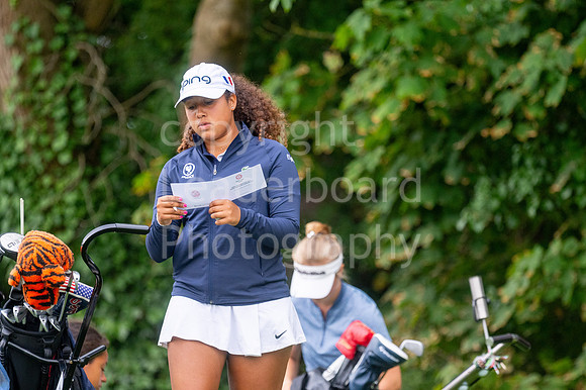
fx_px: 7321
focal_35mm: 450
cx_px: 293
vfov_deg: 3.1
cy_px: 195
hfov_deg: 4.6
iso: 500
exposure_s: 1/2000
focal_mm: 300
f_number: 4
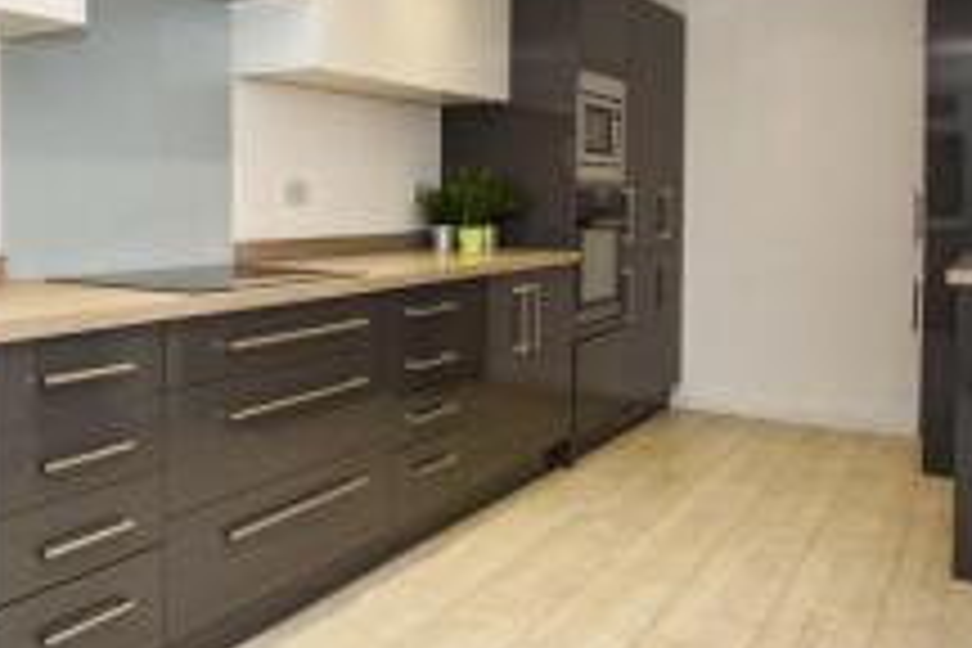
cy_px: 160
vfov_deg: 38.9
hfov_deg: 52.1
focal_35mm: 33
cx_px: 144
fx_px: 891
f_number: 4
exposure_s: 1/50
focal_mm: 10
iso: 200
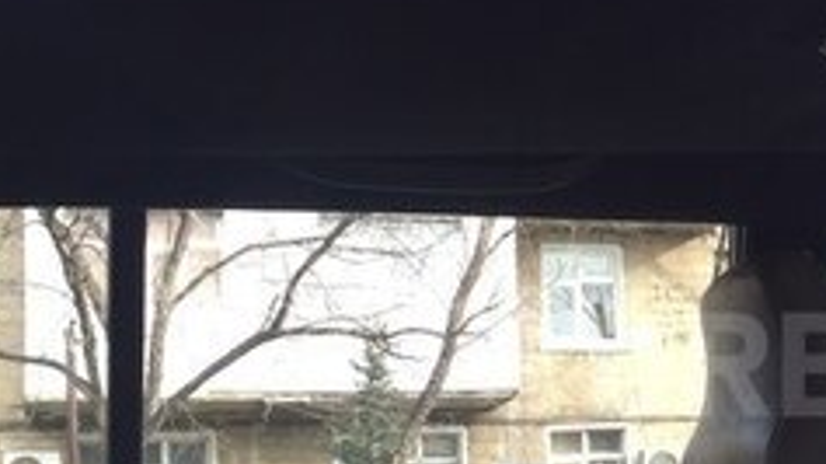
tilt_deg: +6.9
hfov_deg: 23.1
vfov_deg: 13.7
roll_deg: +3.3
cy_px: 365
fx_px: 1926
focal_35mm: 88
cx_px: 854
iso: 32
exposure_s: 1/110
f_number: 2.2
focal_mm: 4.15
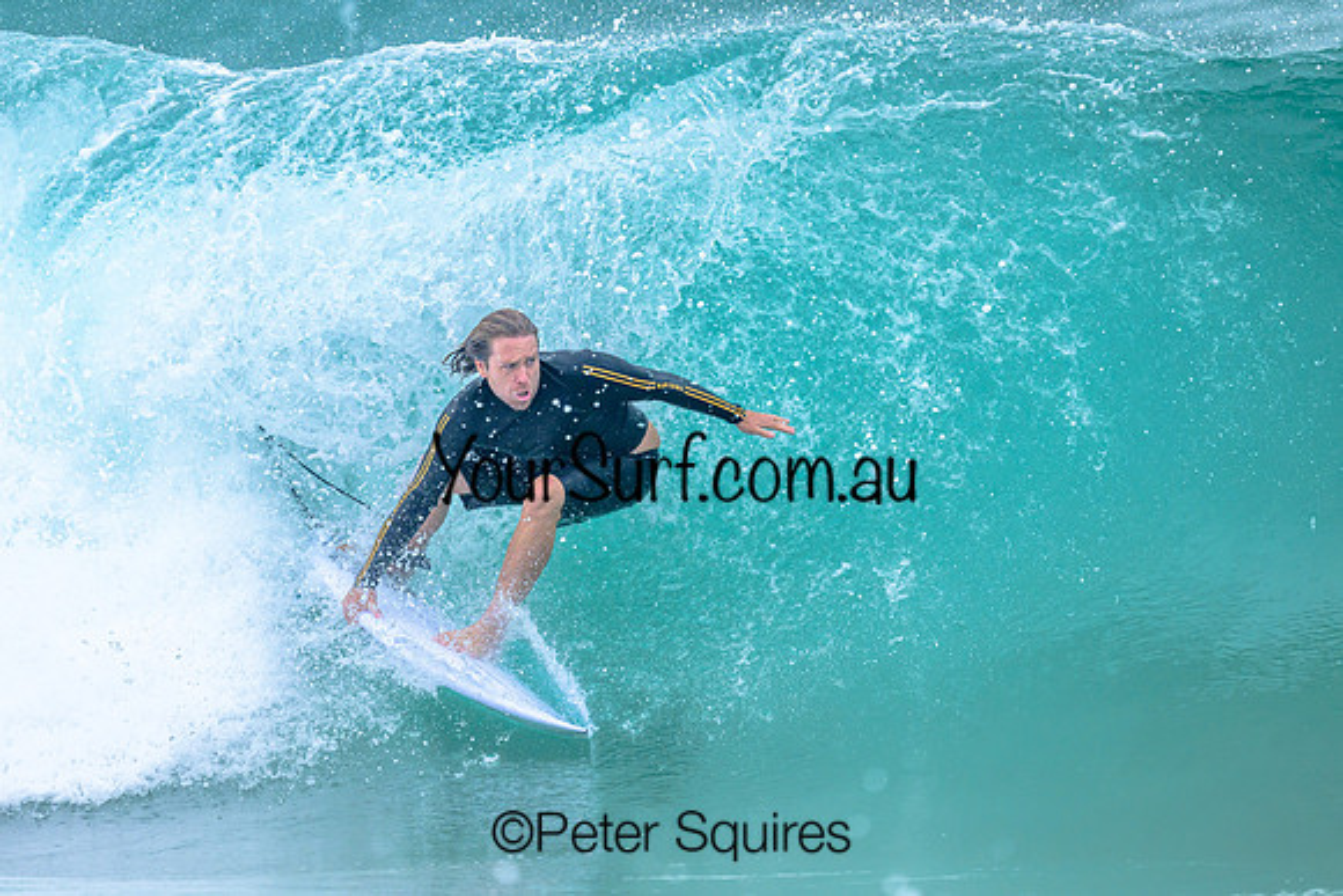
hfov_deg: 2.1
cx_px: 591
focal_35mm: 978
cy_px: 349
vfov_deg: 1.4
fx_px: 36479
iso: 640
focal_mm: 800
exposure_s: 1/2500
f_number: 6.3
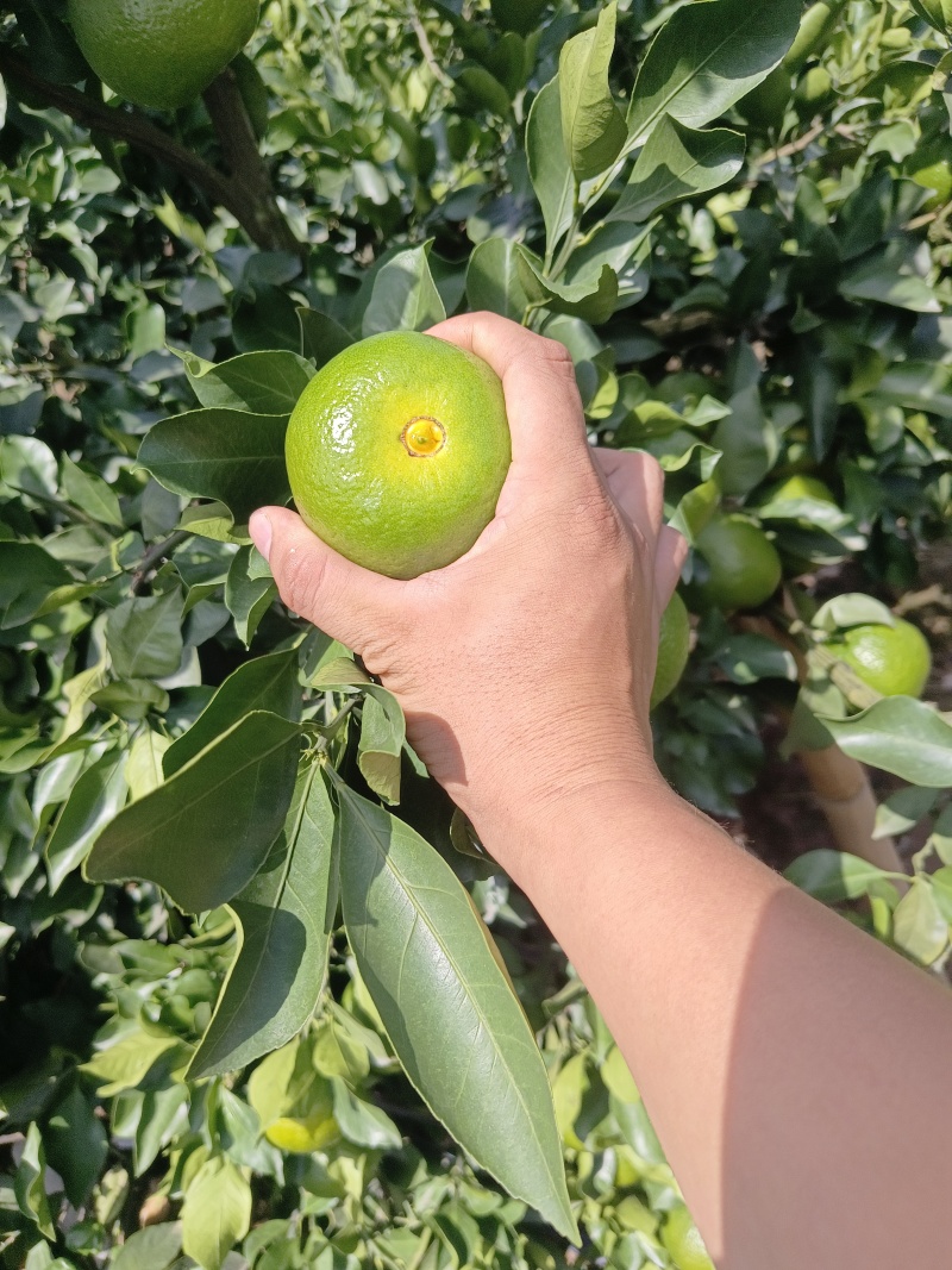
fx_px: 844
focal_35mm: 23
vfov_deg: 73.9
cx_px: 476
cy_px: 635
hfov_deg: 58.9
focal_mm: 5.5
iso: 50
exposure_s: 1/1770
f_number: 1.88
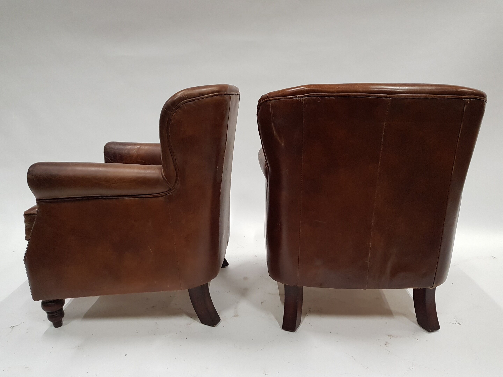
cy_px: 188
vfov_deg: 53.1
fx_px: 378
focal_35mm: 26
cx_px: 252
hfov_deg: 67.3
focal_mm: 4.2
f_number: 1.7
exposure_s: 1/33
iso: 160
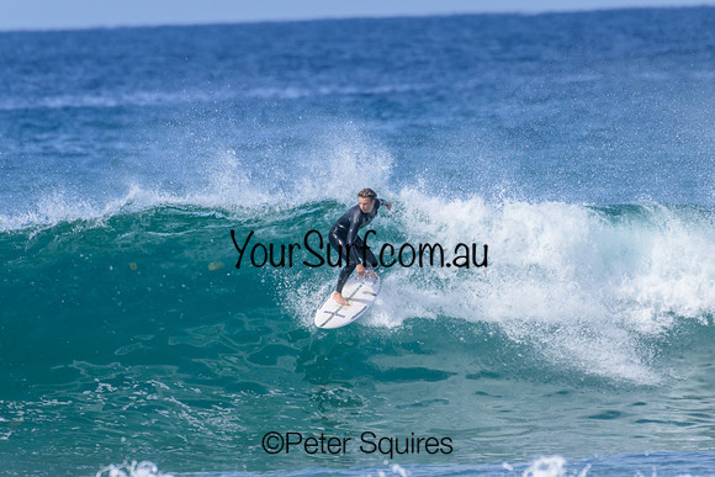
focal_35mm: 1000
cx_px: 358
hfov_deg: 2.1
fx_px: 19865
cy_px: 238
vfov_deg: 1.4
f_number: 11
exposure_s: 1/2000
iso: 1000
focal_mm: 1000
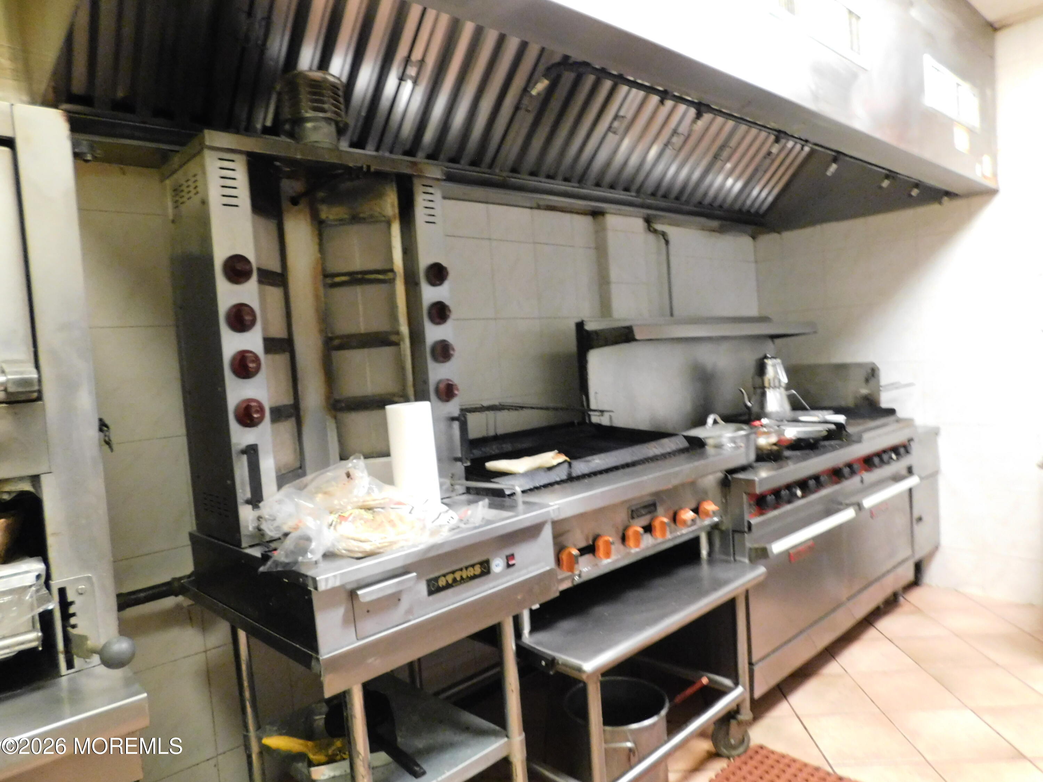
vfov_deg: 58.9
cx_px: 522
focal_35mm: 23
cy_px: 391
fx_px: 693
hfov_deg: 73.9
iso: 800
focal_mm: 4
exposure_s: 1/8
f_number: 3
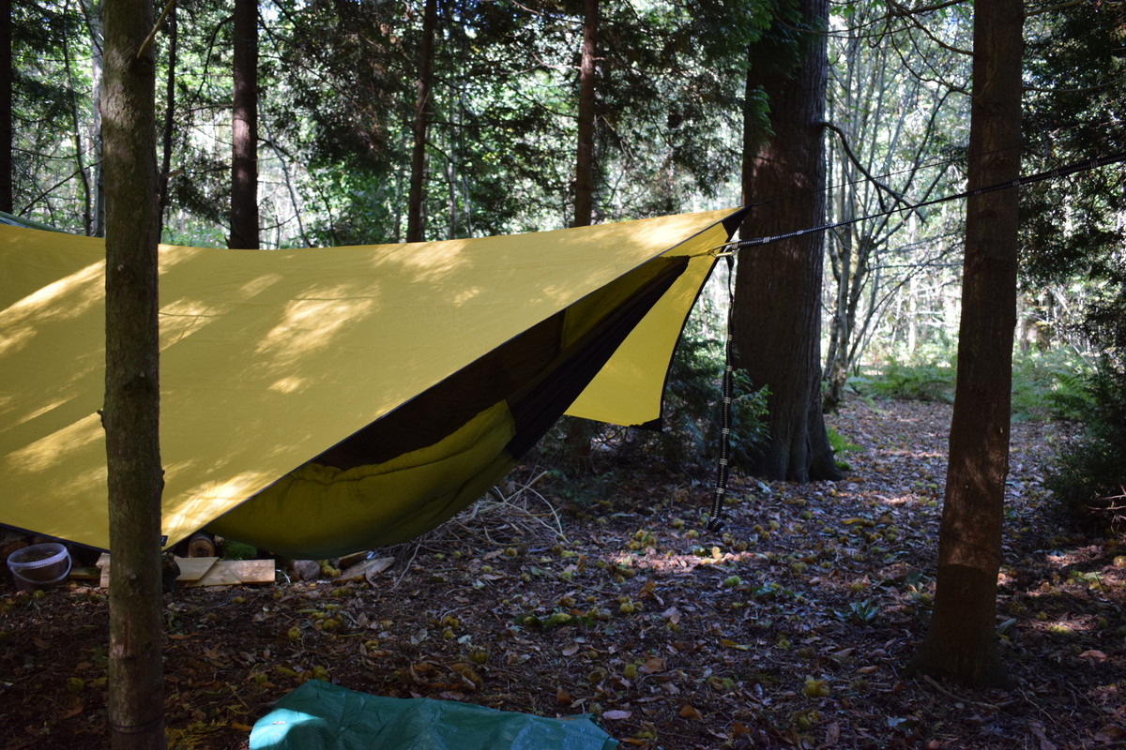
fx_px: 1079
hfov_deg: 55.1
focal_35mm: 34
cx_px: 563
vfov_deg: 38.4
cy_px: 375
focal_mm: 23
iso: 1100
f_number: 3.8
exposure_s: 1/60
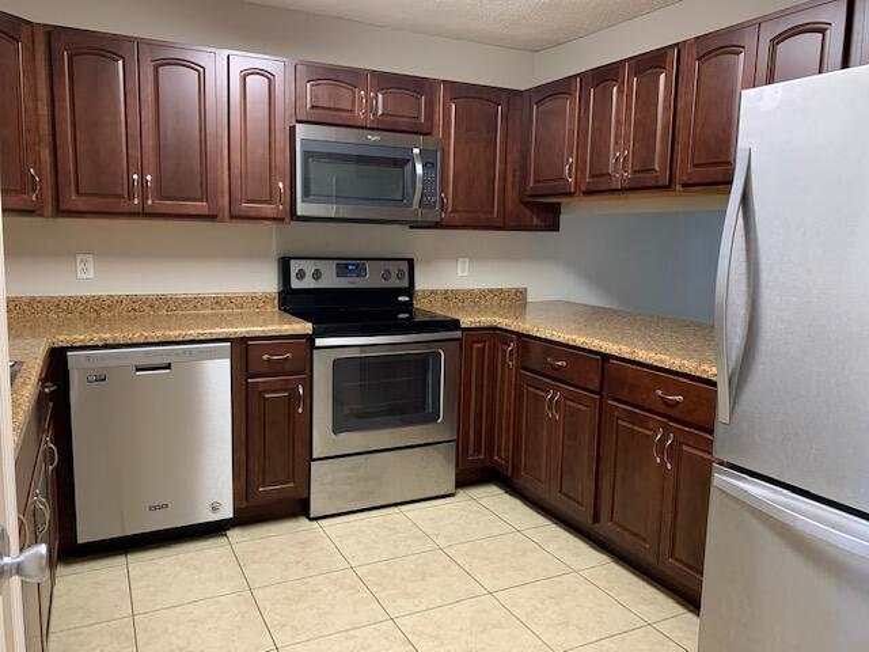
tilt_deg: -8.0
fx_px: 653
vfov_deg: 53.1
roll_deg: -1.0
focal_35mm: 26
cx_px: 434
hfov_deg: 67.3
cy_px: 326
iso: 200
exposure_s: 1/60
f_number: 1.8
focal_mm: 4.25
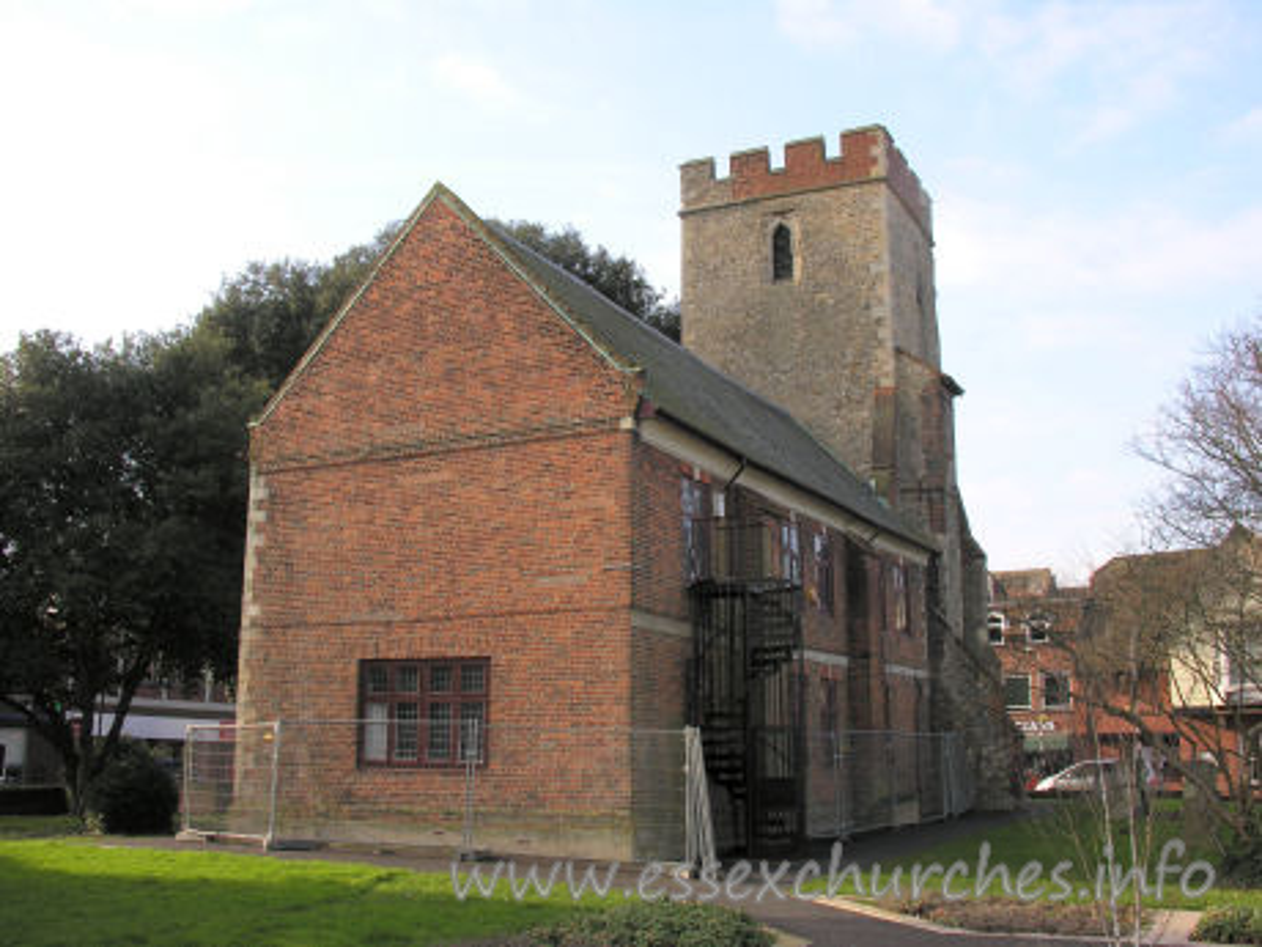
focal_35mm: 40
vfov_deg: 36.0
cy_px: 474
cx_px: 631
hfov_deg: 46.8
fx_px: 1458
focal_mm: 10.2
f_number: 5.2
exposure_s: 1/113
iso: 50
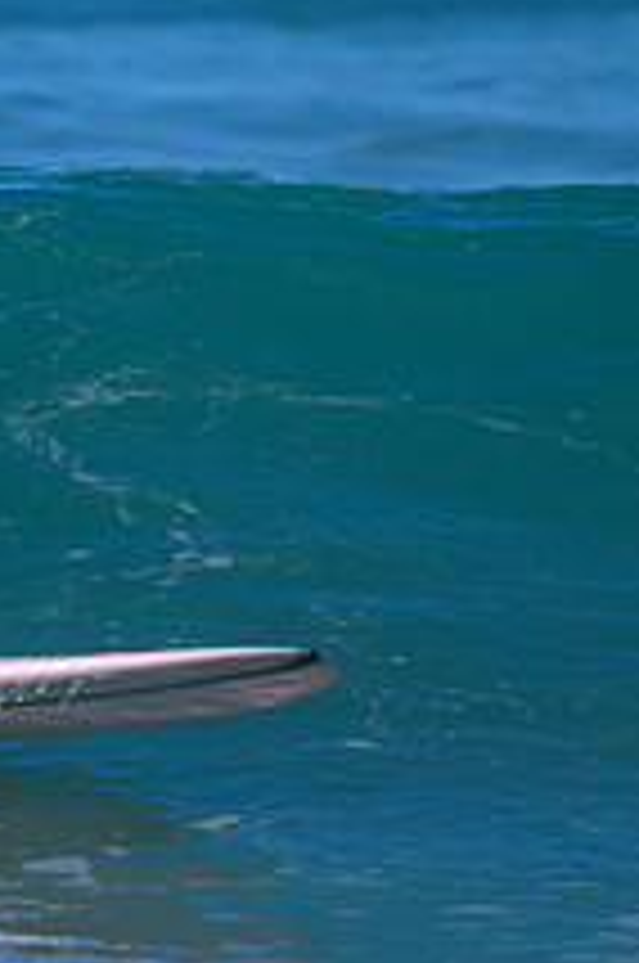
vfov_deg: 0.7
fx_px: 81250
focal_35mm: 3042
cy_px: 479
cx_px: -616
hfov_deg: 0.5
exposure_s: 1/2000
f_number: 9
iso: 560
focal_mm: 1120
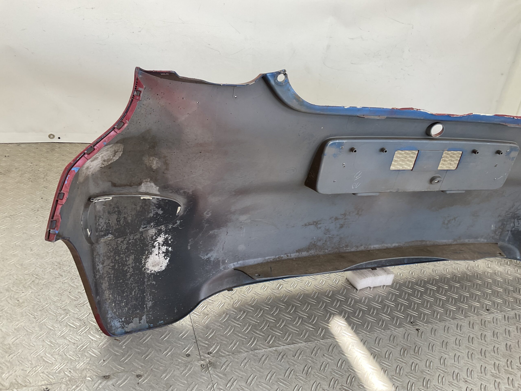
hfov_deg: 61.7
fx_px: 436
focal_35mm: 29
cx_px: 260
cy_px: 196
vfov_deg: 48.2
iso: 20
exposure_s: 1/100
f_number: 1.8
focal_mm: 3
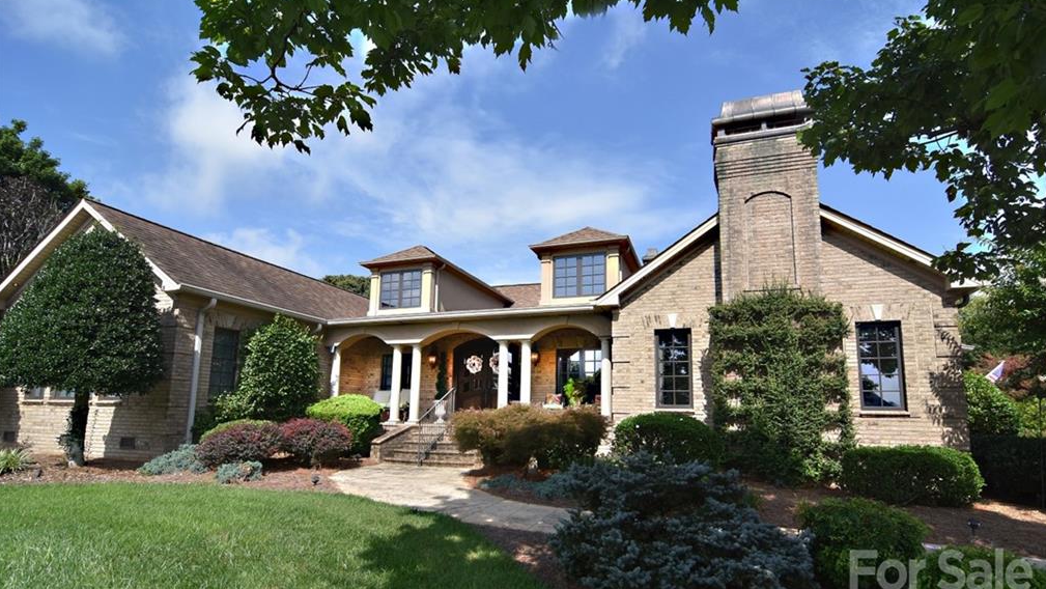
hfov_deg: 94.2
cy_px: 346
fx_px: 486
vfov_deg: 62.0
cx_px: 527
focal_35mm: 18
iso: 360
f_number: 8
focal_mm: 11
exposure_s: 1/500
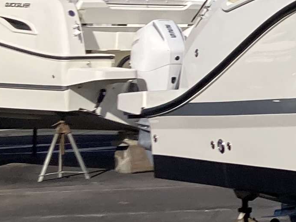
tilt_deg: +2.2
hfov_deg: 9.7
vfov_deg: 9.0
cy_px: 24
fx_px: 1402
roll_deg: +0.1
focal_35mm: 164
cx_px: 842
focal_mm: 3.99
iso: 25
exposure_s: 1/4808
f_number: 1.8
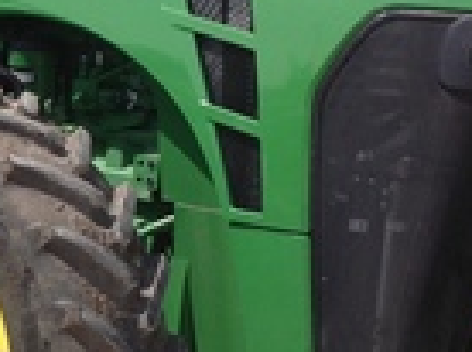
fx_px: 1878
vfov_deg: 10.7
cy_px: 205
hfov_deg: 13.8
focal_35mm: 138
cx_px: -140
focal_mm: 4.28
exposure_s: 1/1259
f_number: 2.4
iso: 50
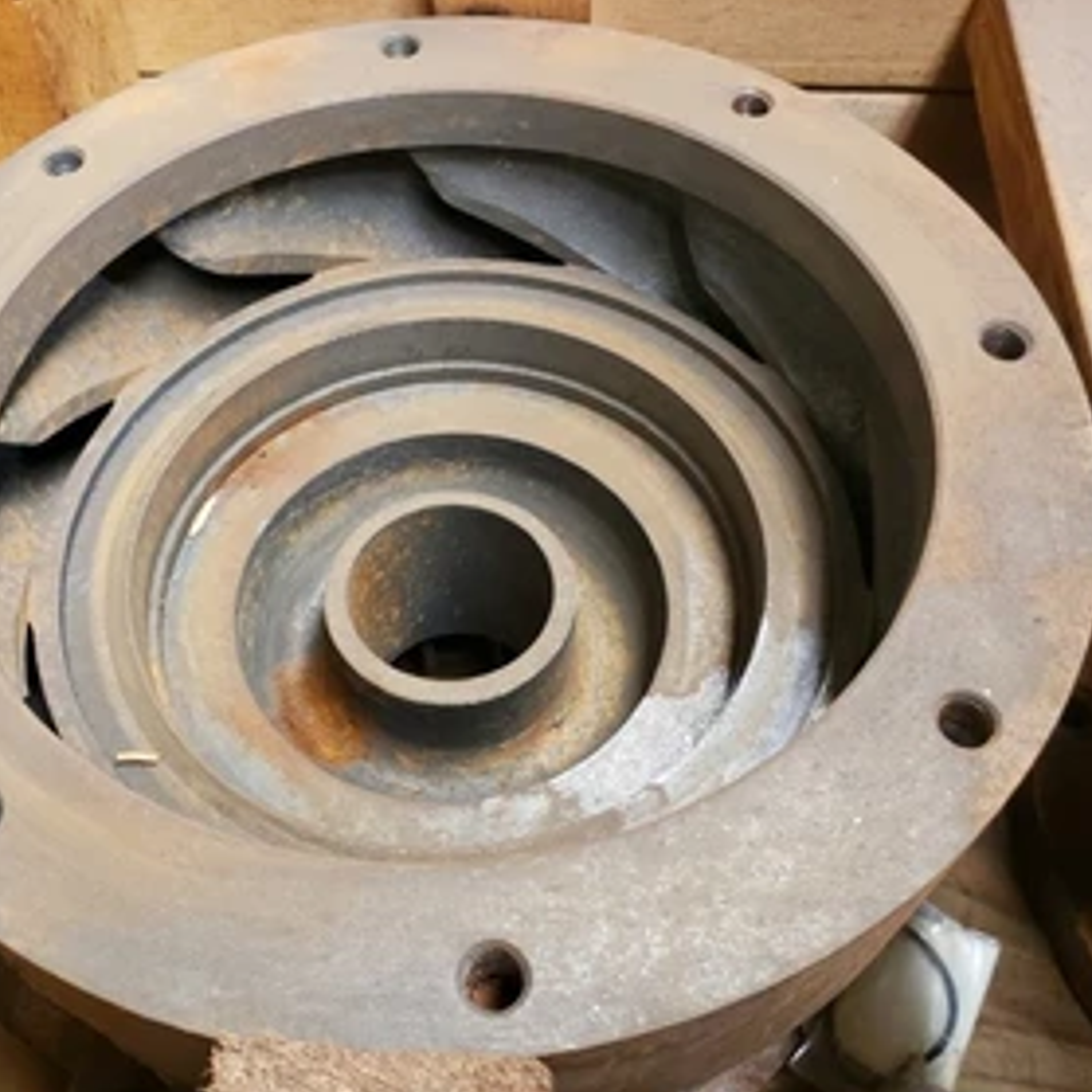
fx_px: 1178
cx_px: 454
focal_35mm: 33
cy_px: 575
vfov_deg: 49.7
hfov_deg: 49.5
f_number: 2.4
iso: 640
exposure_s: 1/30
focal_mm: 4.3
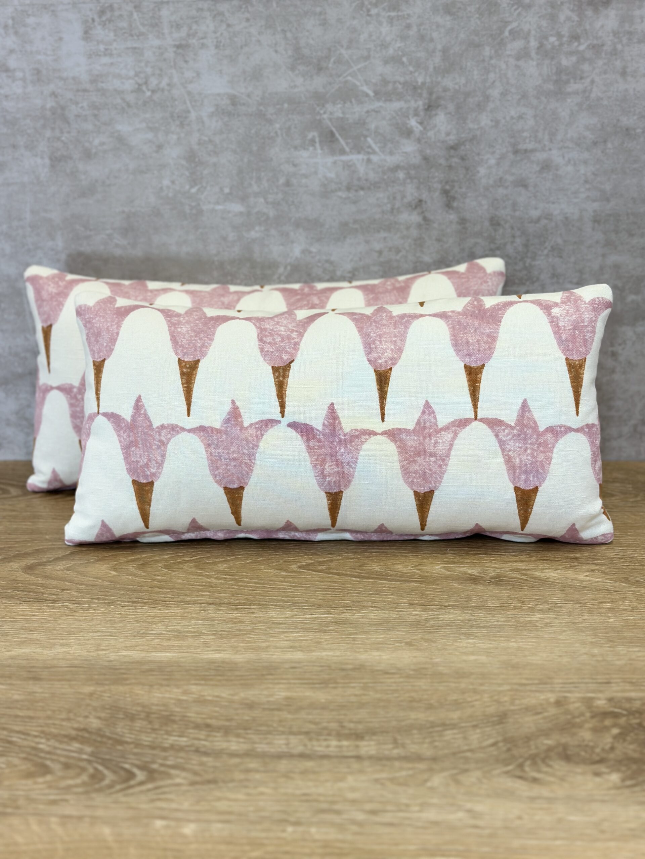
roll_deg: +1.6
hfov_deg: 30.3
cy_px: 430
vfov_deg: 39.7
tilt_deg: -18.9
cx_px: 322
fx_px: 1193
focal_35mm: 48
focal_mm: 6.86
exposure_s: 1/250
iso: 80
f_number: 1.78
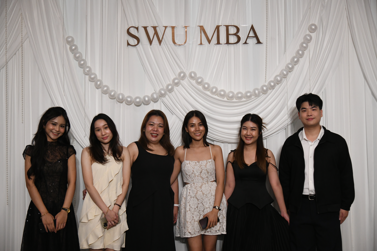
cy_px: 126
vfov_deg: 29.2
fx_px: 482
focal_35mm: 46
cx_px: 188
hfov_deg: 42.7
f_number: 4
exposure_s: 1/400
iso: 4000
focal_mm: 46
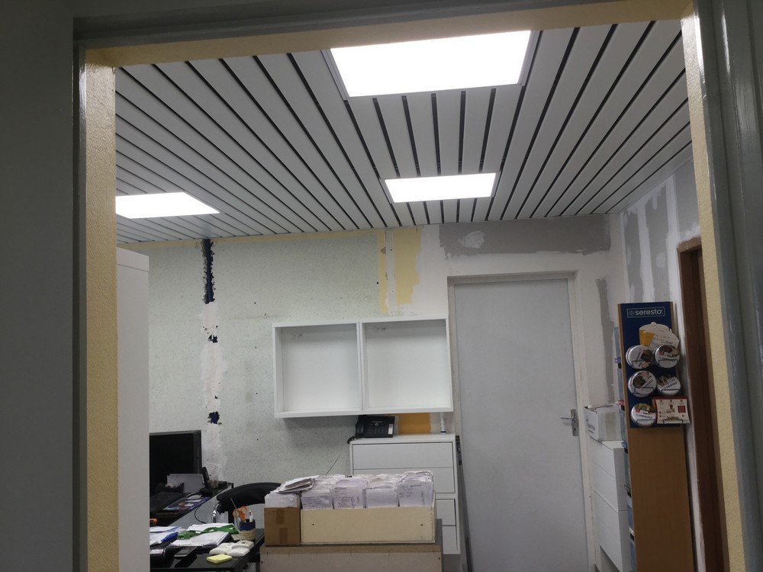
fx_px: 683
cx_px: 382
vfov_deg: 45.4
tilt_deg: +4.7
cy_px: 286
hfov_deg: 58.4
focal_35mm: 31
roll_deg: +1.7
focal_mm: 3.3
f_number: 2.4
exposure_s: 1/50
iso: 32
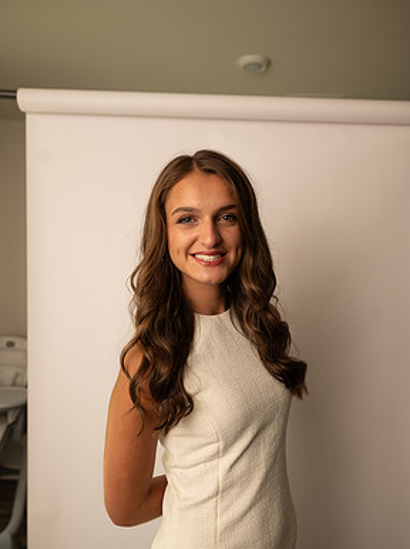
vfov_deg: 65.2
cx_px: 205
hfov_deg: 51.3
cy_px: 307
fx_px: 427
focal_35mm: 27
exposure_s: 1/160
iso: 100
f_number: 3.2
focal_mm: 24
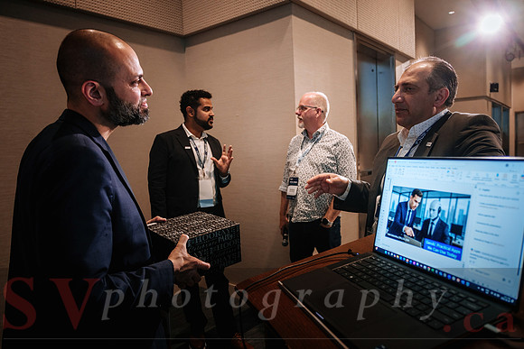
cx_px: 262
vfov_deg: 51.3
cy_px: 174
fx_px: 364
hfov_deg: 71.5
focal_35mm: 25
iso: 800
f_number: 2.8
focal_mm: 16
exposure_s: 1/60
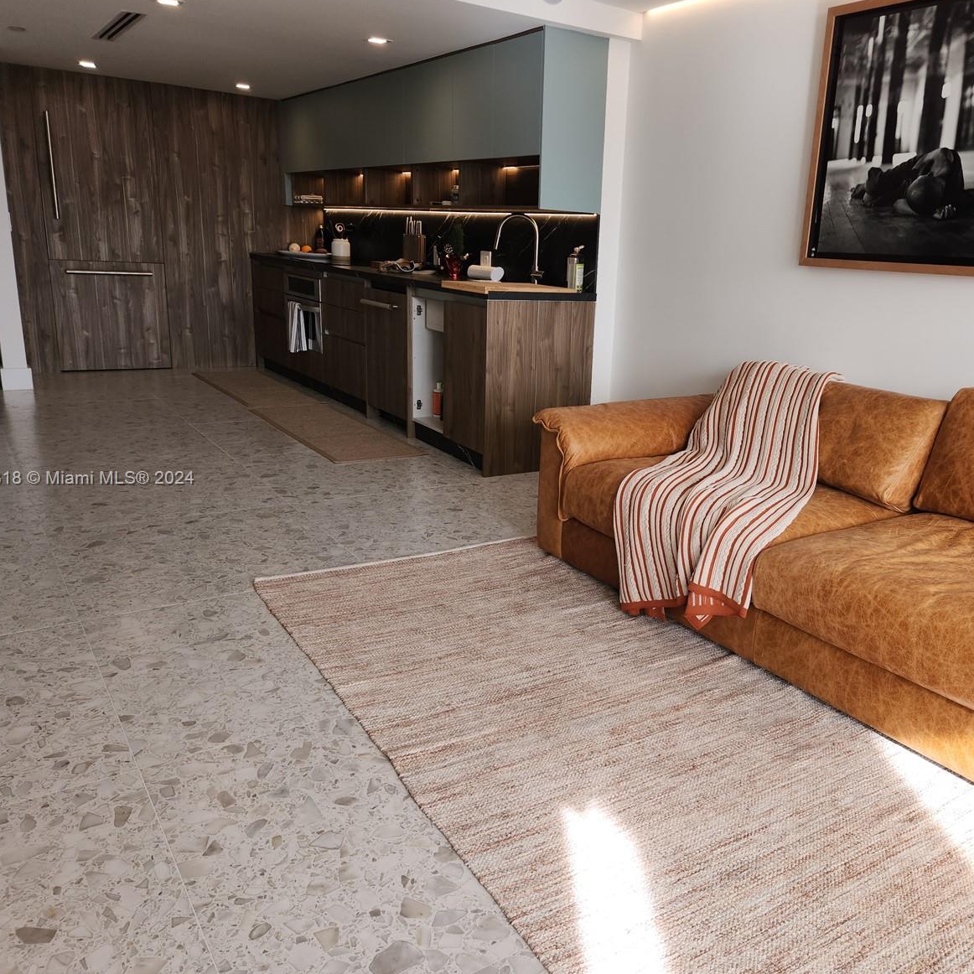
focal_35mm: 28
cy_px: 479
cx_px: 597
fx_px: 891
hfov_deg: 56.7
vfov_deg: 57.3
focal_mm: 5.4
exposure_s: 1/173
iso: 20
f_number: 1.8
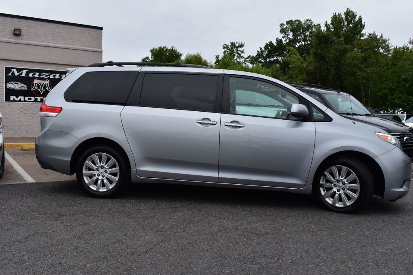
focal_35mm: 33
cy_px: 138
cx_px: 206
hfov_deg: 57.2
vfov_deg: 39.9
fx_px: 378
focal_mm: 22
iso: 400
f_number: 11
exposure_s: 1/320
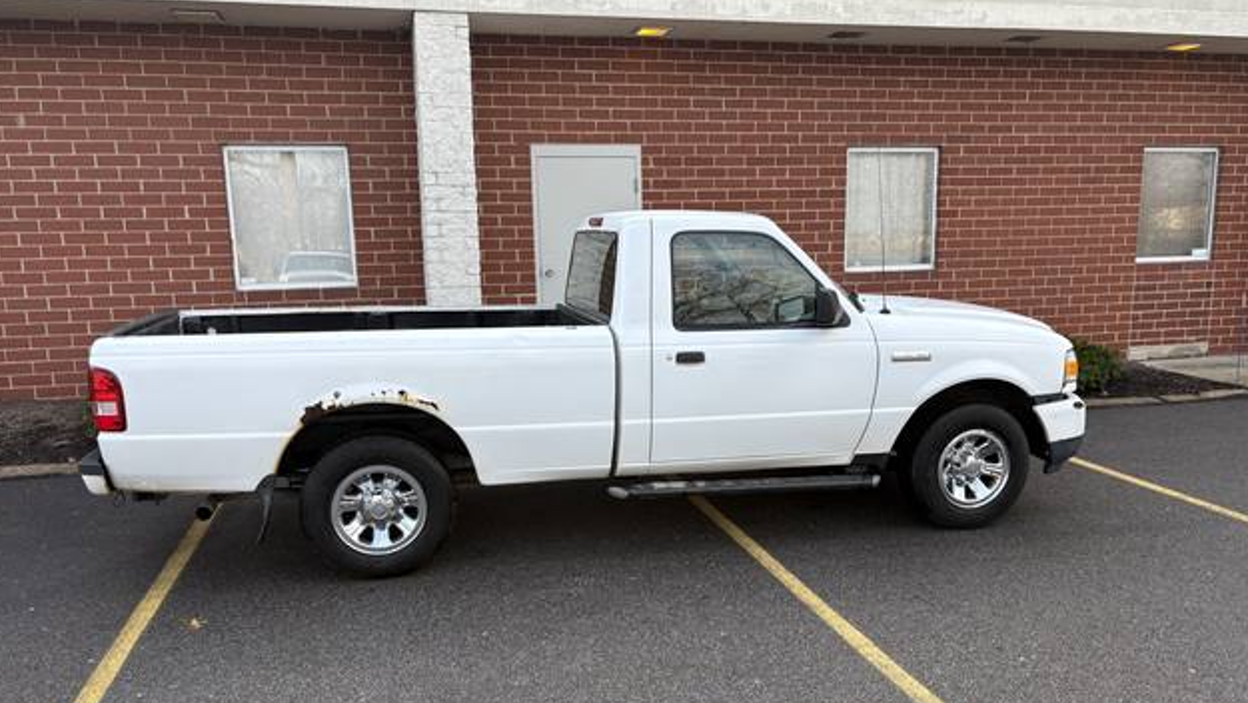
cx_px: 625
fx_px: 960
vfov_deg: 40.1
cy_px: 409
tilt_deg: -9.5
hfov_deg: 66.1
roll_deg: +1.1
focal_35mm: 29
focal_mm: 5.96
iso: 50
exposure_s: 1/552
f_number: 1.6
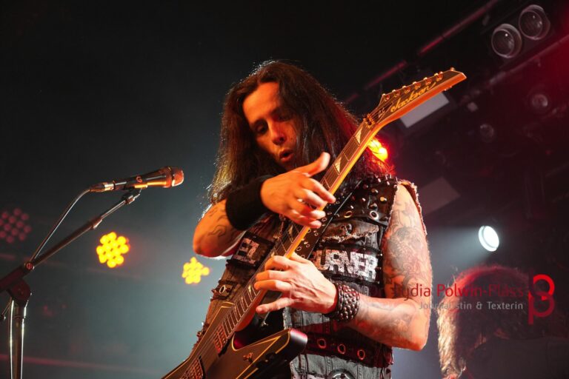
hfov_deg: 25.1
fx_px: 1280
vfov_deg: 16.9
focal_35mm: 81
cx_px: 284
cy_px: 190
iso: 2000
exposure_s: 1/160
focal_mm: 54
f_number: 4.5
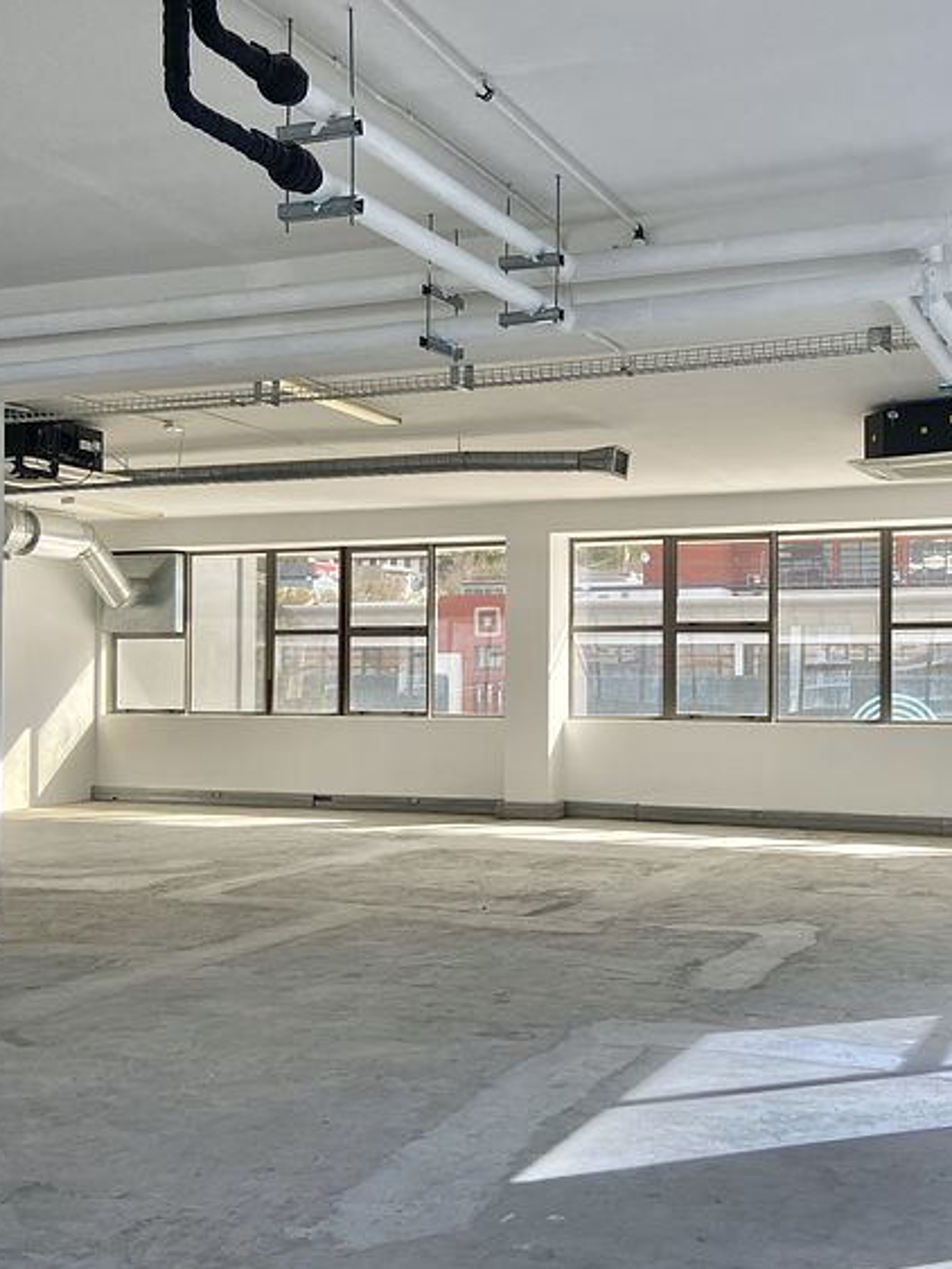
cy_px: 671
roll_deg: -1.3
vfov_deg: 50.1
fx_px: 1356
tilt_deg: +1.4
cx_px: 672
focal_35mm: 37
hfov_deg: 38.0
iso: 80
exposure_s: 1/121
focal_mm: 4.25
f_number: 1.8
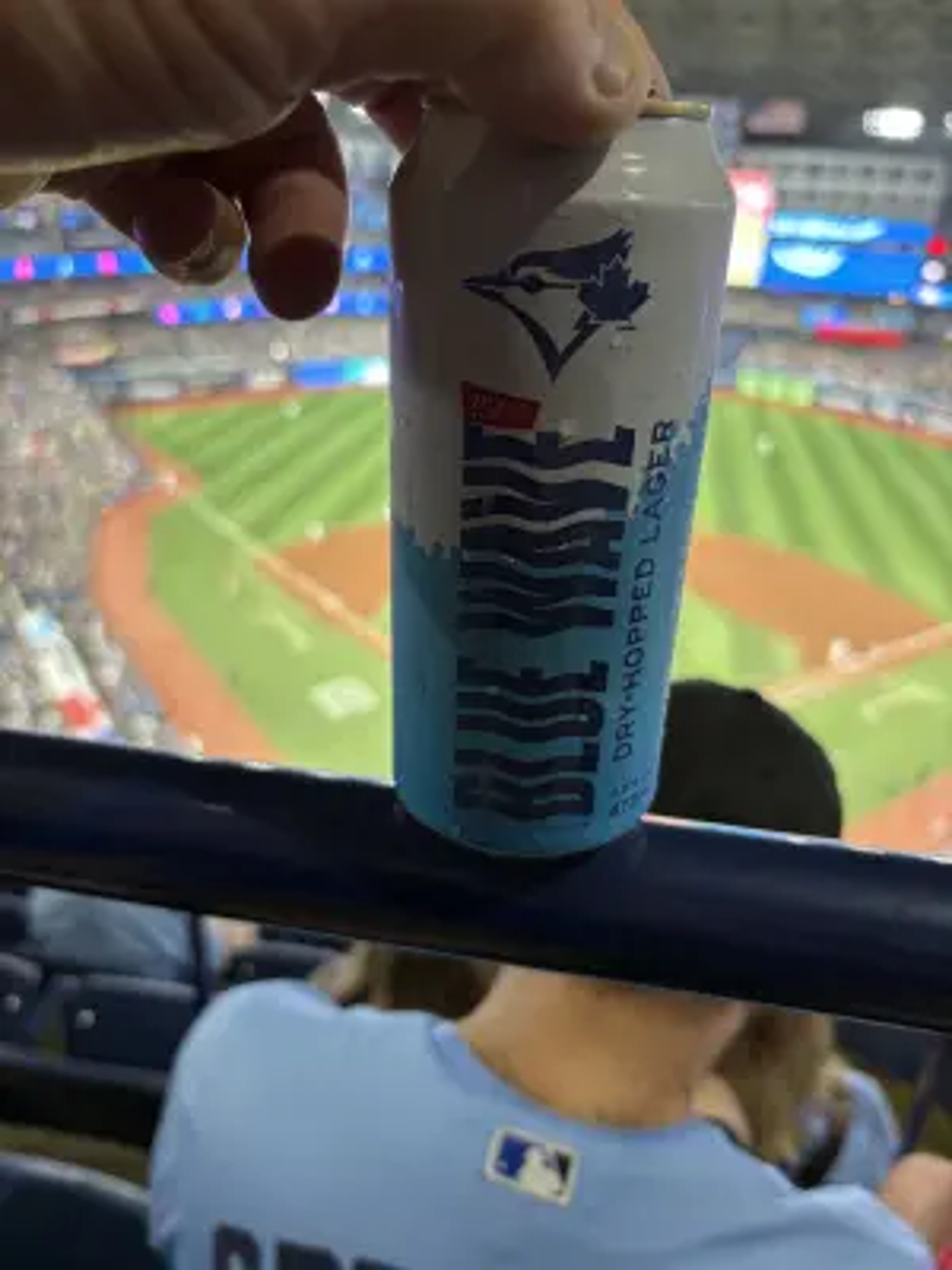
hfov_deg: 53.1
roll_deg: -2.8
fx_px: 953
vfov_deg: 67.3
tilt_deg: -24.5
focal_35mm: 26
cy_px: 635
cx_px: 476
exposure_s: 1/74
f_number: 1.6
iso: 125
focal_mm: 5.96
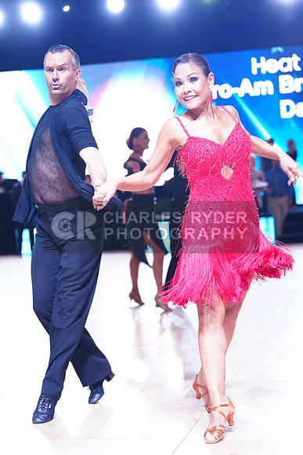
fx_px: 883
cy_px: 228
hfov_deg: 19.5
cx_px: 152
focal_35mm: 70
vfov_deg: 28.8
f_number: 2.8
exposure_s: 1/400
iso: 1600
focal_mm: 70
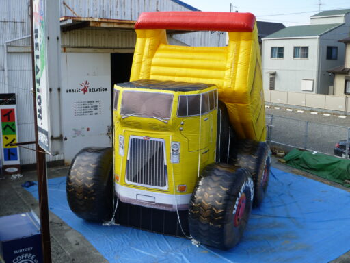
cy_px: 132
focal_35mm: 41
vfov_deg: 35.1
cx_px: 175
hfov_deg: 45.8
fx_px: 415
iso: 80
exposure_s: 1/250
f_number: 4
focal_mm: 7.2
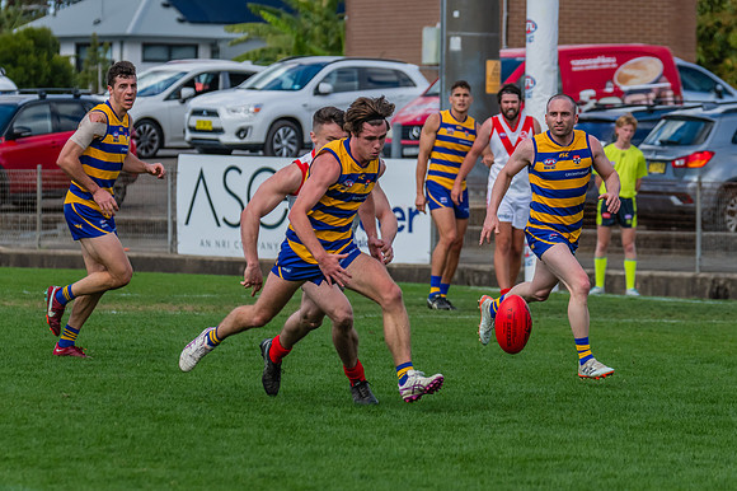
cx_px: 441
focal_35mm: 326
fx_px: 6668
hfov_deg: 6.3
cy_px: 228
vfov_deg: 4.2
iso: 800
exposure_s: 1/1600
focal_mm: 250
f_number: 7.1
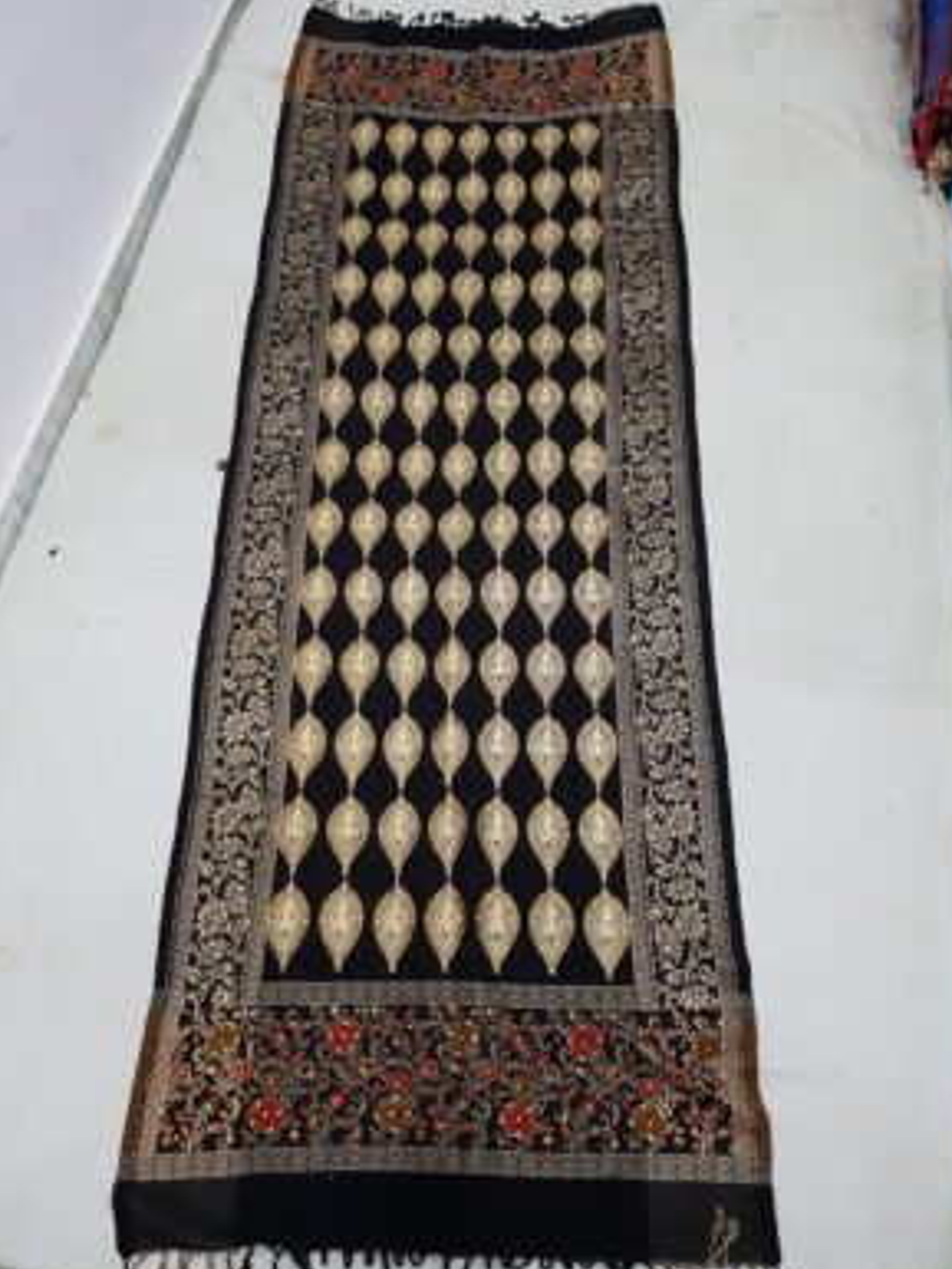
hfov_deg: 51.4
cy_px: 630
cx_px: 484
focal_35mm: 27
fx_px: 990
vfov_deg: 65.3
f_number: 1.7
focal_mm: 4.2
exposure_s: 1/33
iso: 160
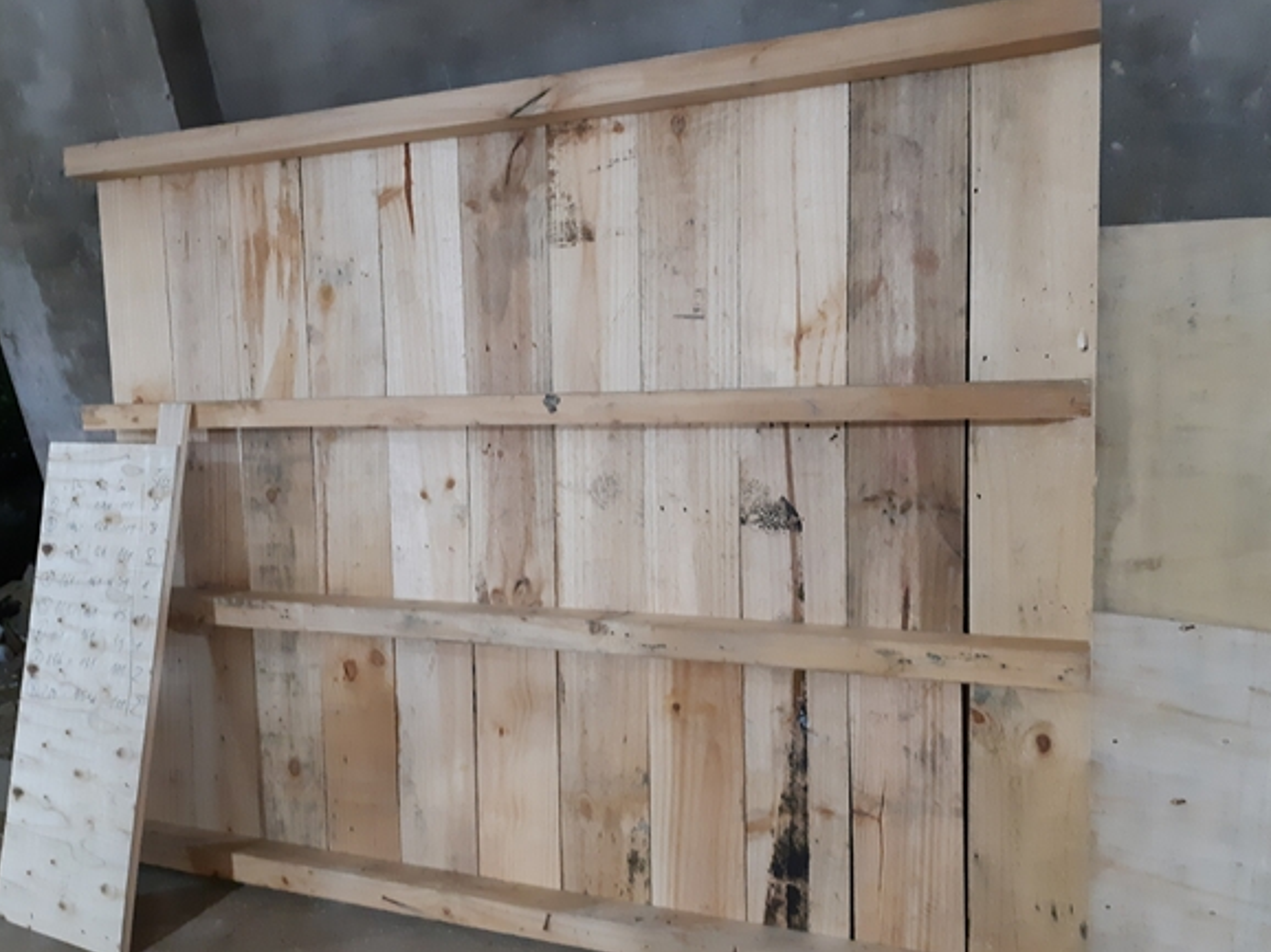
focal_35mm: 27
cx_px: 642
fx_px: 991
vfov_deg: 51.3
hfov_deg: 65.3
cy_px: 473
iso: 400
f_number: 1.7
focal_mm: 3.93
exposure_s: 1/25
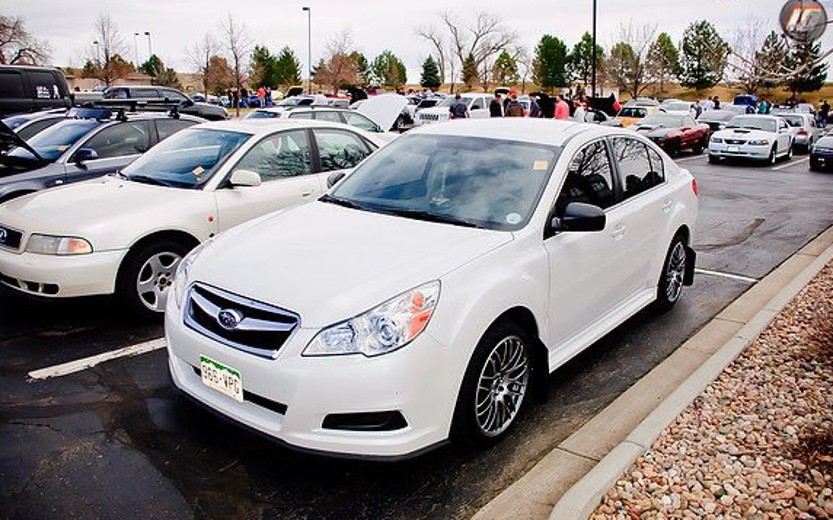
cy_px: 264
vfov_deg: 40.6
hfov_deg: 61.3
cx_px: 419
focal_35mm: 31
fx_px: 703
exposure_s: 1/250
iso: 200
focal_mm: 20
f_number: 8
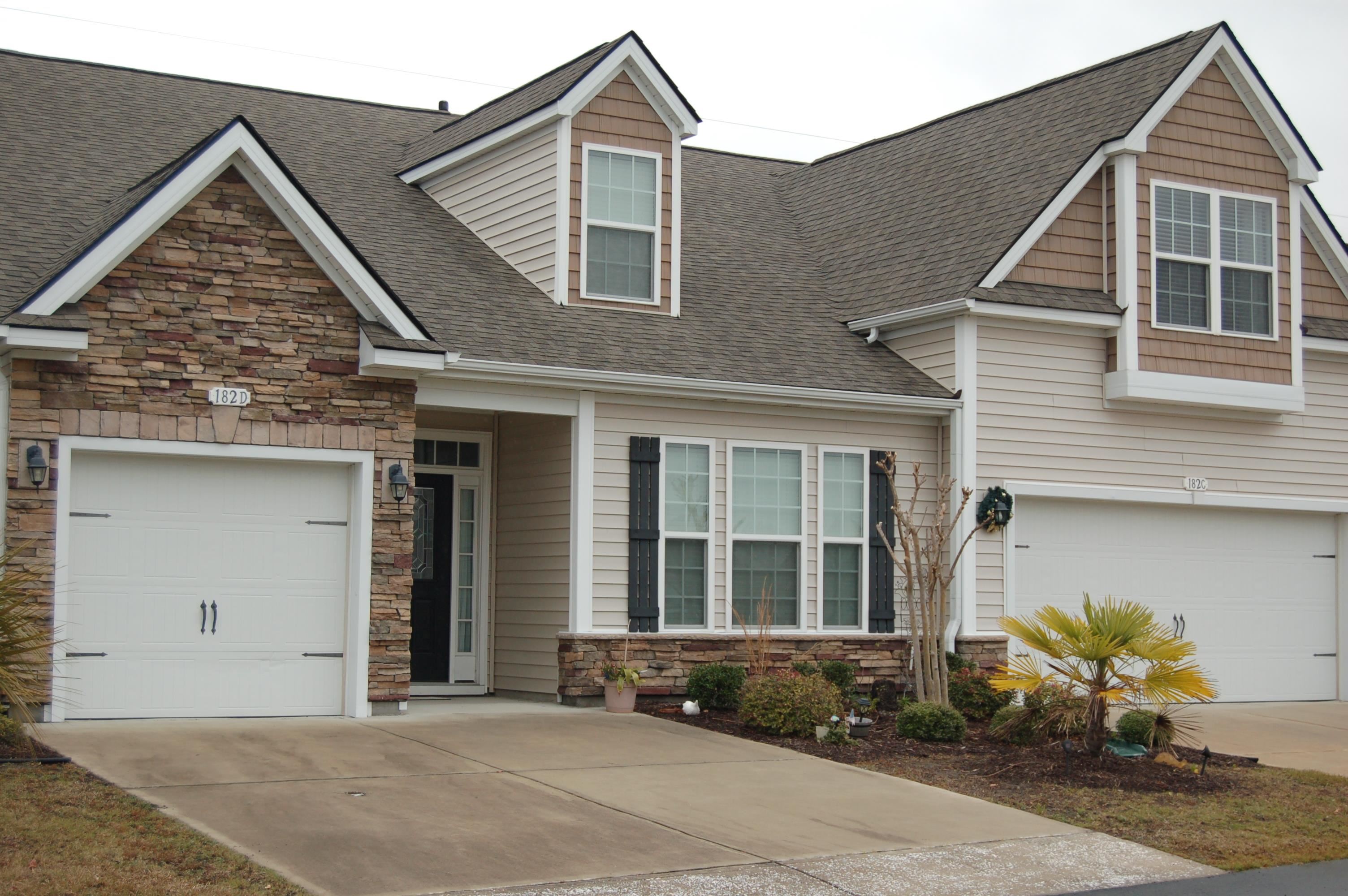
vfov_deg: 22.6
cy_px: 448
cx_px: 674
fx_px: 2245
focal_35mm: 60
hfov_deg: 33.4
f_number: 5
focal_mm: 40
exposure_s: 1/500
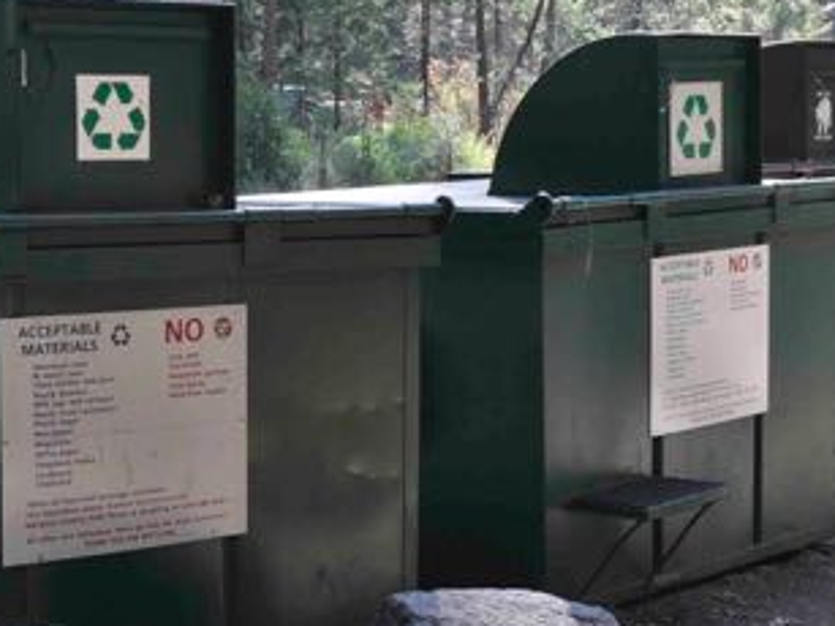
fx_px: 2464
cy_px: 313
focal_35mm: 102
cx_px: 416
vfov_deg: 14.5
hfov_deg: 19.2
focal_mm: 29
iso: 400
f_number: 6.3
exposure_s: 1/160
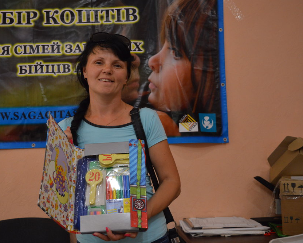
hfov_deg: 40.9
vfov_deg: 33.4
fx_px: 404
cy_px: 123
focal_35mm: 45
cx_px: 118
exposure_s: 1/60
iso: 720
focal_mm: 26
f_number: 4
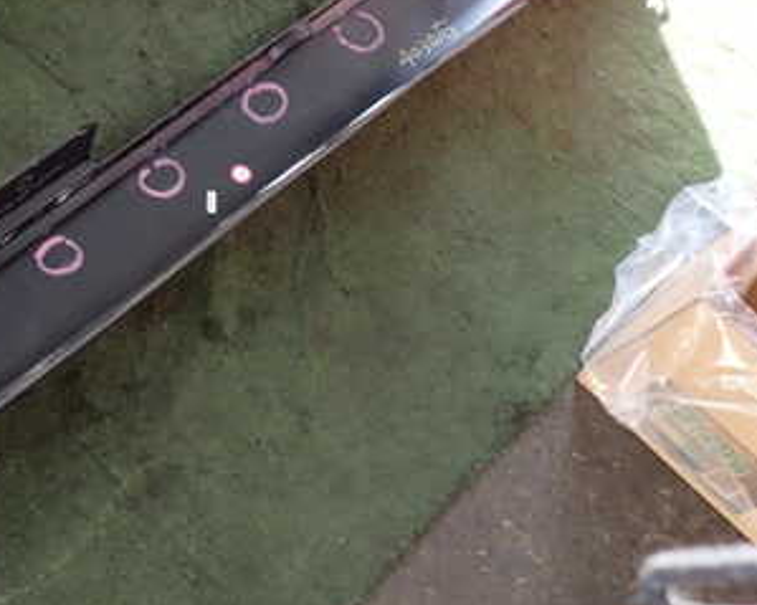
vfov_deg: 30.8
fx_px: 1097
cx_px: 35
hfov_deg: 35.2
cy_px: 294
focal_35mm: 49
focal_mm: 4.5
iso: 160
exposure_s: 1/60
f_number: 2
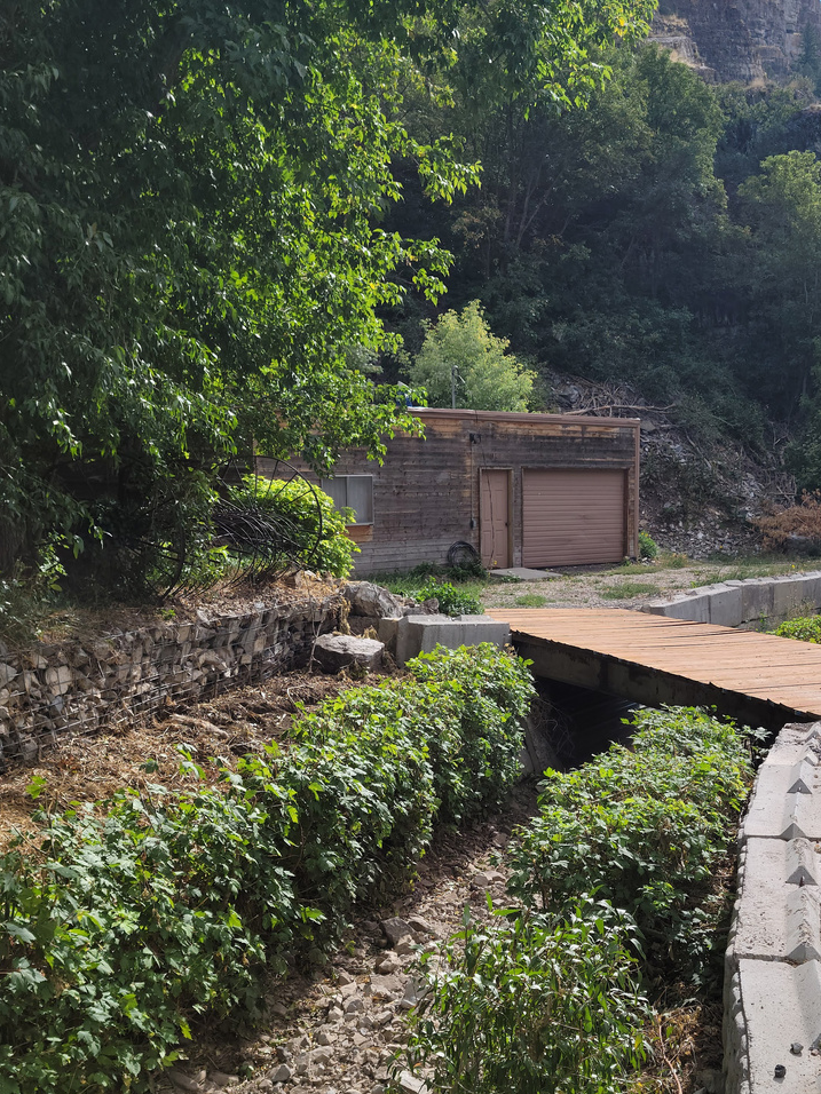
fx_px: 1423
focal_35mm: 45
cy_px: 568
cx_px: 610
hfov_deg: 31.6
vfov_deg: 42.1
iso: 25
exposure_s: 1/694
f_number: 2
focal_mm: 5.9
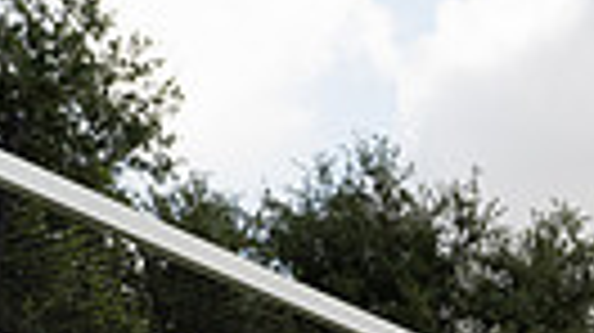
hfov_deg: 17.0
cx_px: 482
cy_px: 945
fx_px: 1967
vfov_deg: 8.4
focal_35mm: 125
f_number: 8
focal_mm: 35
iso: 125
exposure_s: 1/250
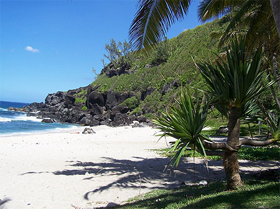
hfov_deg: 49.0
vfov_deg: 37.7
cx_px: 140
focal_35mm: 38
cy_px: 104
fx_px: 307
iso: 64
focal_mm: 6.3
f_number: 4
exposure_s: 1/500
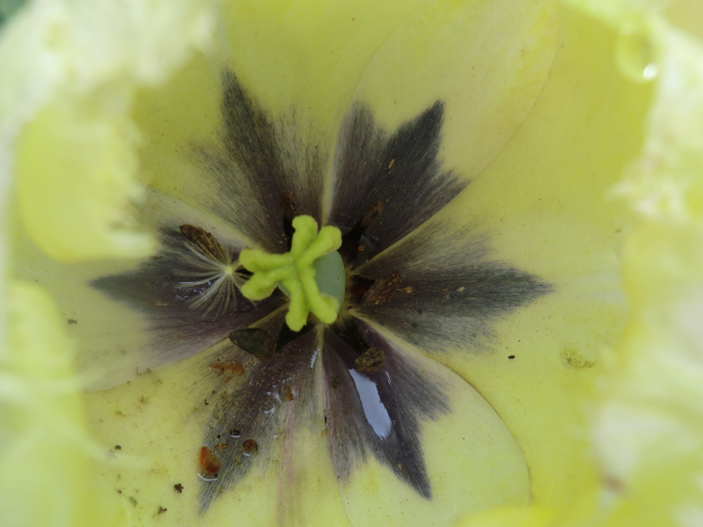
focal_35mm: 40
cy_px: 264
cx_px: 352
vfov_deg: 36.0
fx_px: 812
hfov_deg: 46.8
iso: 64
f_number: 3.8
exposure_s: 1/100
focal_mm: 7.1
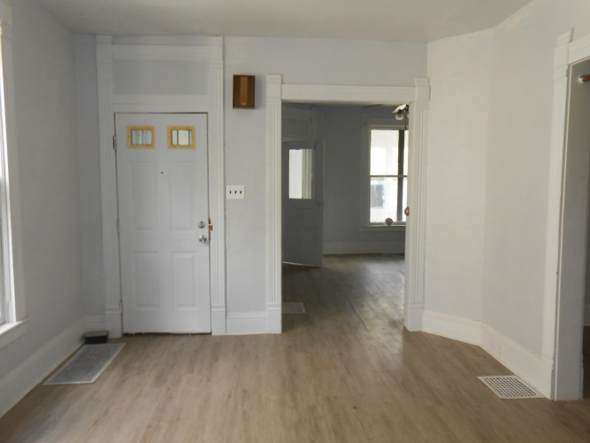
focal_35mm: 26
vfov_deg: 53.0
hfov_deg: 67.3
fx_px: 443
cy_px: 222
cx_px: 295
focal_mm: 4.6
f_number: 3.5
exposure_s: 1/30
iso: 125
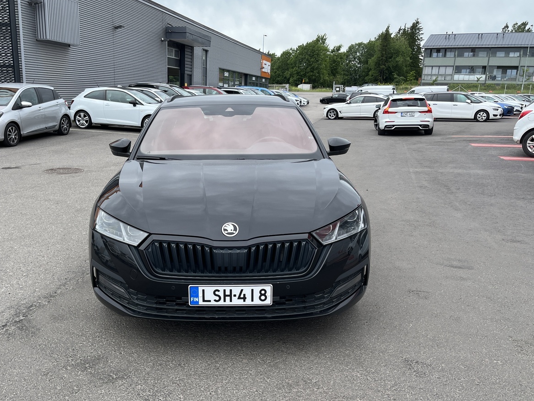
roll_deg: -1.7
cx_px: 220
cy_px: 219
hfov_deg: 56.5
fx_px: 494
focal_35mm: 32
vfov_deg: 44.1
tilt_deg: -15.8
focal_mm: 5.1
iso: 50
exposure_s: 1/1309
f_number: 1.6
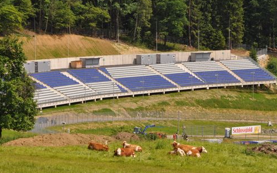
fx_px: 1136
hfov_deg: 13.9
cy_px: 87
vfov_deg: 8.7
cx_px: 142
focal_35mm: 151
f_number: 10
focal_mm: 95
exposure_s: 1/400
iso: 200
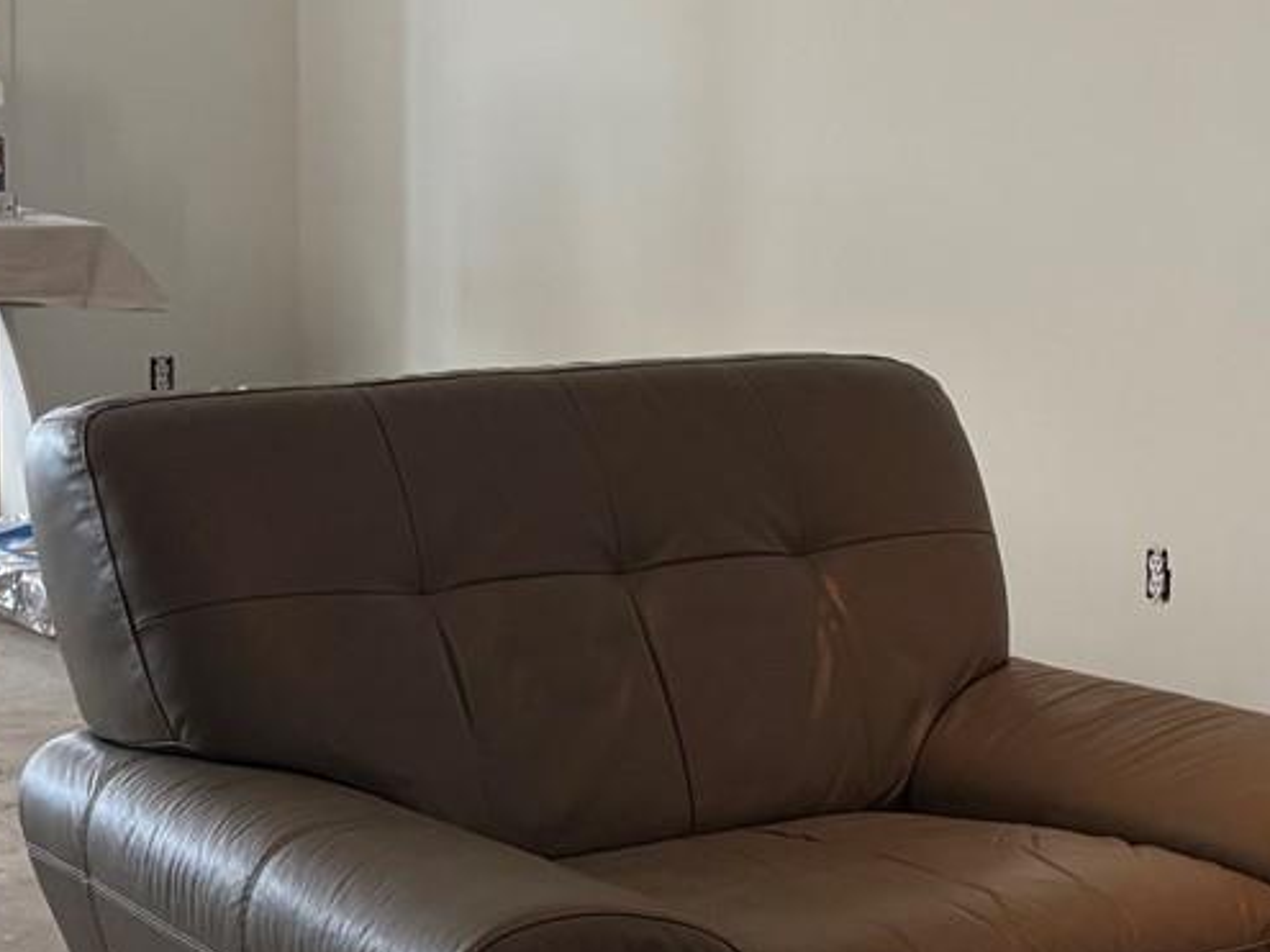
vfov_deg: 17.6
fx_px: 3081
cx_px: 703
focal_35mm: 84
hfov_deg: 23.3
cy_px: 452
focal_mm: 5.96
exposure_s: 1/120
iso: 160
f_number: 1.6
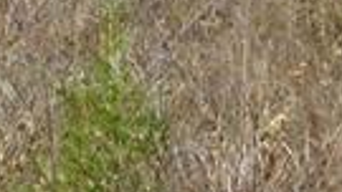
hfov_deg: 9.2
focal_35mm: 232
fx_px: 2104
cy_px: -260
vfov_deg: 5.1
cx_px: 372
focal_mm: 5
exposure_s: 1/160
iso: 80
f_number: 7
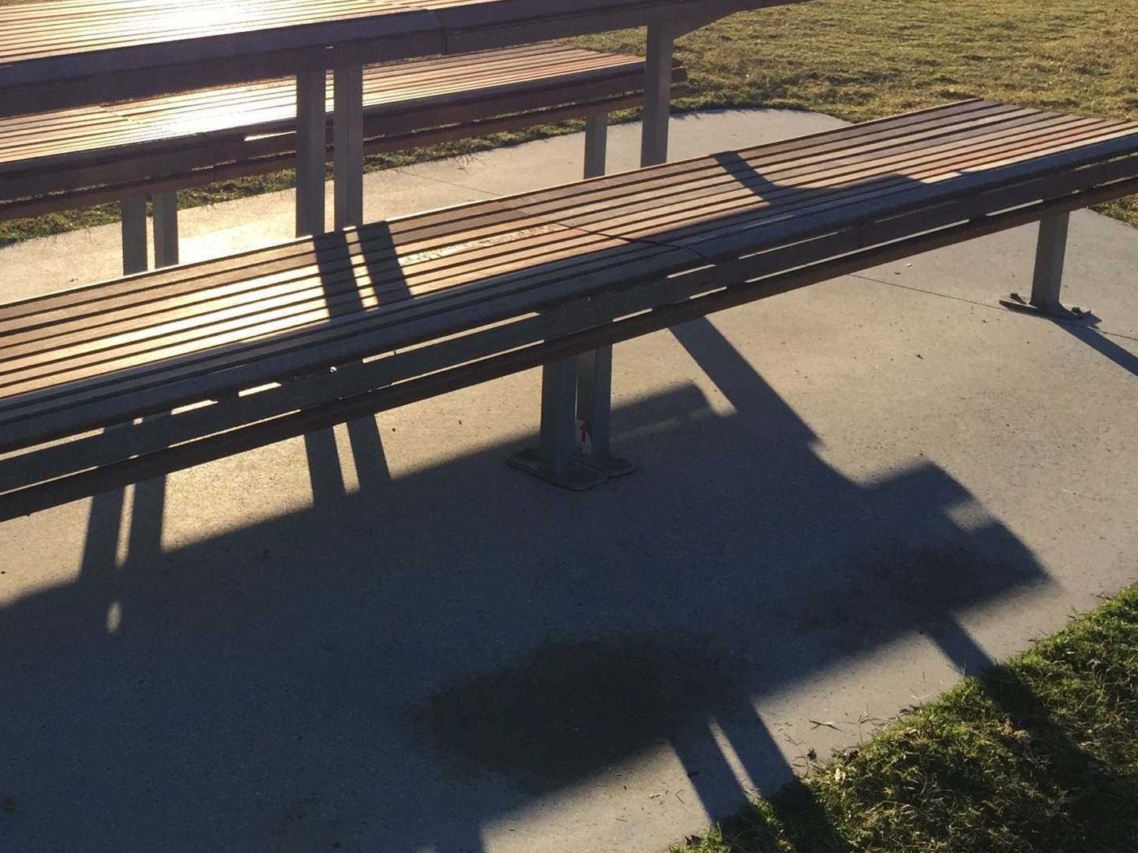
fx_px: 1709
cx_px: 207
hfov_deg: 35.5
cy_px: 287
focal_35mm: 52
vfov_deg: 27.9
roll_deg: +1.2
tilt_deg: -16.4
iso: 32
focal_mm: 4.15
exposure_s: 1/1522
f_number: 2.2
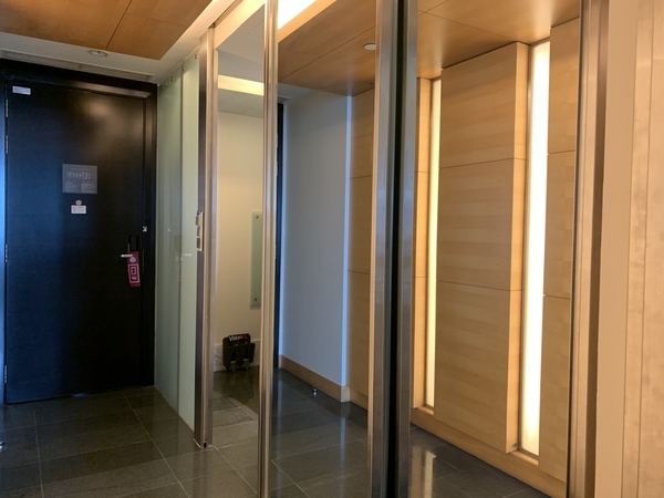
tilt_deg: -0.7
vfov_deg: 53.1
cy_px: 249
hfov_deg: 67.3
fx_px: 499
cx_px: 332
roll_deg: -0.4
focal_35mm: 26
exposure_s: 1/50
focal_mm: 4.25
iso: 200
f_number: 1.8
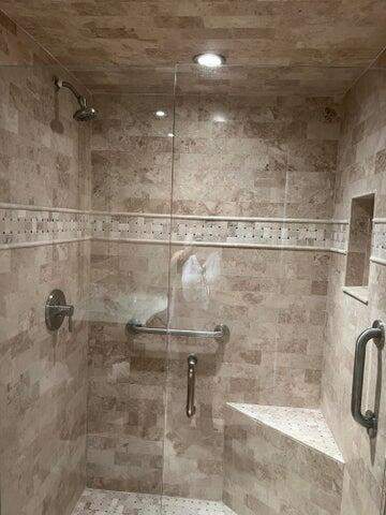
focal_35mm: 26
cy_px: 258
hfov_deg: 53.1
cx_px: 193
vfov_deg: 67.3
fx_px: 387
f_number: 1.5
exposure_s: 1/60
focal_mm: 5.7
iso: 250
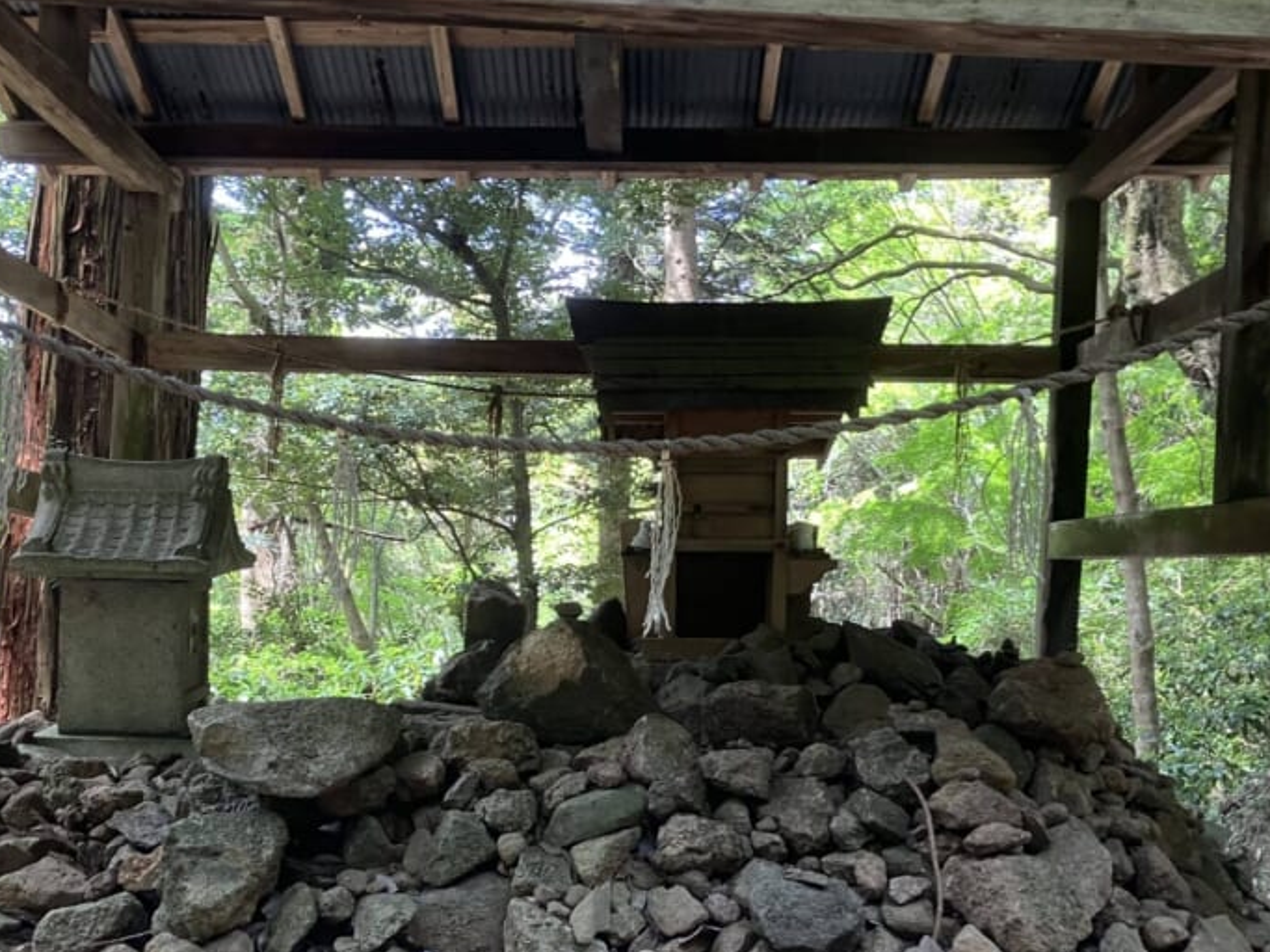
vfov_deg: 34.8
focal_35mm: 41
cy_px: 621
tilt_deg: +1.0
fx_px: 1504
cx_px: 552
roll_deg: -2.0
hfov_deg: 45.7
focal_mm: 3.99
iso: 80
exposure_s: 1/93
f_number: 1.8
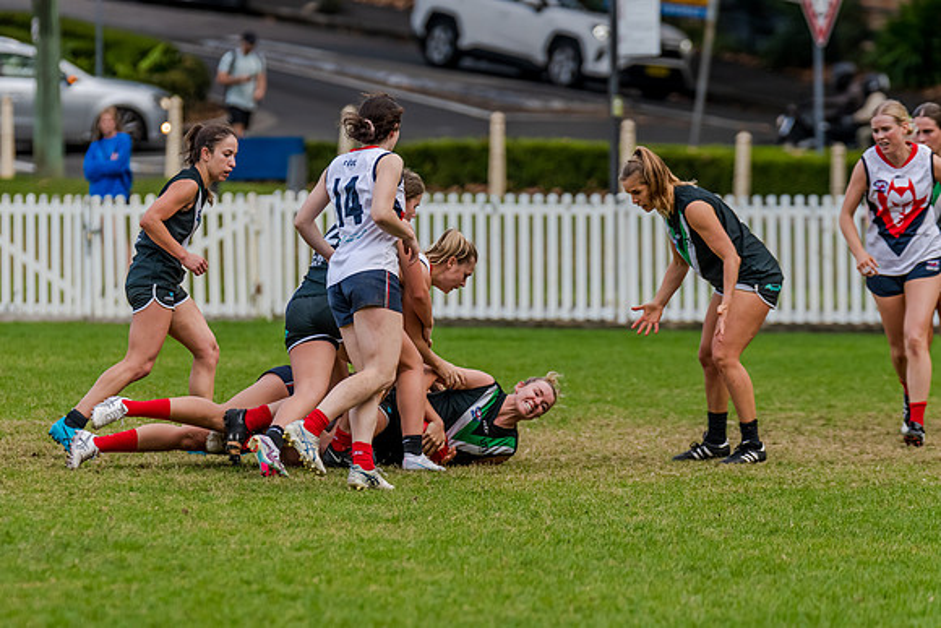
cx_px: 366
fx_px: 10061
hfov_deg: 5.4
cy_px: 356
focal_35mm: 385
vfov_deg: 3.6
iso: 800
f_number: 5
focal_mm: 310
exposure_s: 1/1600
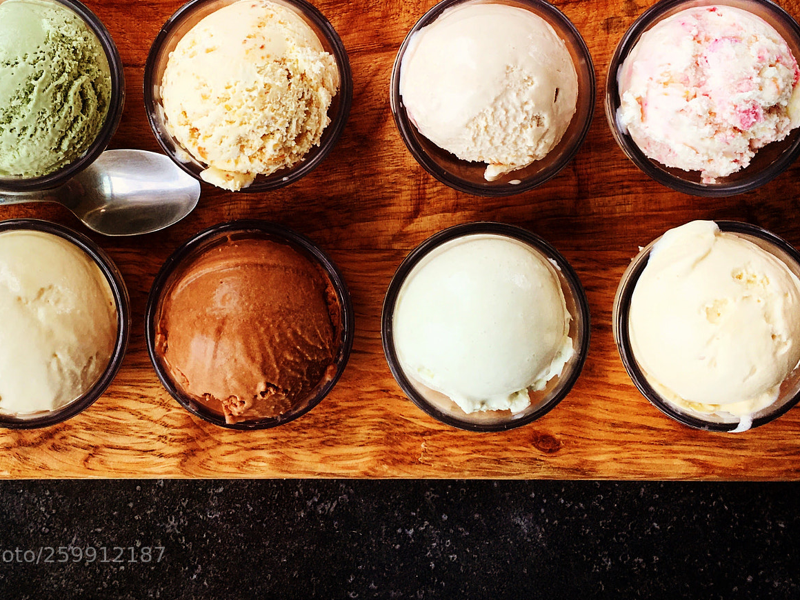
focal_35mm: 40
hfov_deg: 46.7
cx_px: 357
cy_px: 195
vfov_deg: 35.6
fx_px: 924
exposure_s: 1/234
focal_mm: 4.15
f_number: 2.2
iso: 25
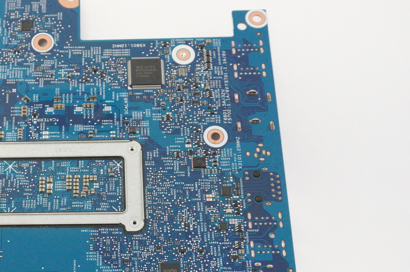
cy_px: 189
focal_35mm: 64
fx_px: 728
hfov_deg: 30.3
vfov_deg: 21.1
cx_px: 53
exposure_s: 1/125
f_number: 6.3
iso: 4000
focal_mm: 22
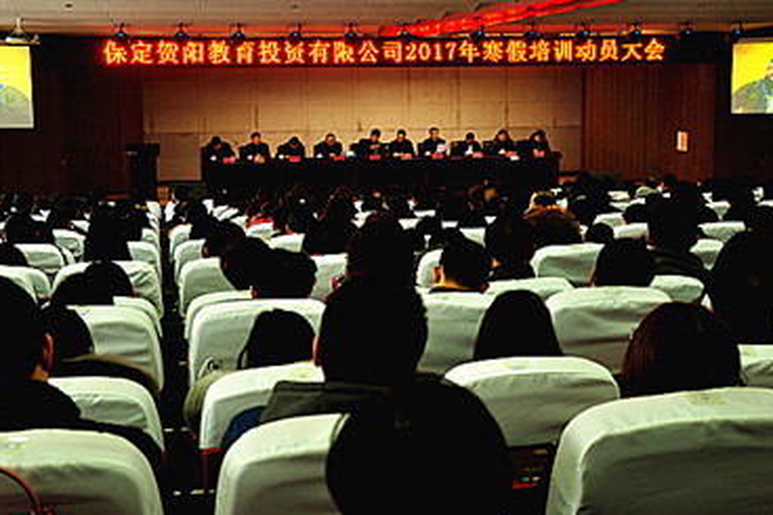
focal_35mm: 61
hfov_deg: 32.9
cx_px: 399
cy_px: 247
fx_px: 1309
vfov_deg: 22.2
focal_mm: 30
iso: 800
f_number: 4.2
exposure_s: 1/50
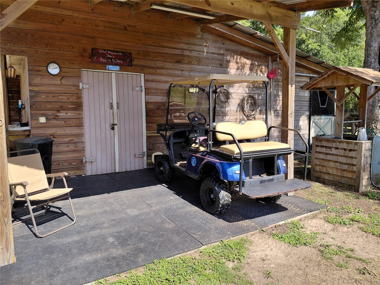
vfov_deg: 54.9
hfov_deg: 69.4
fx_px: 274
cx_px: 190
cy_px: 142
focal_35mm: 25
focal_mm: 4.69
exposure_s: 1/755
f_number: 1.8
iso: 50
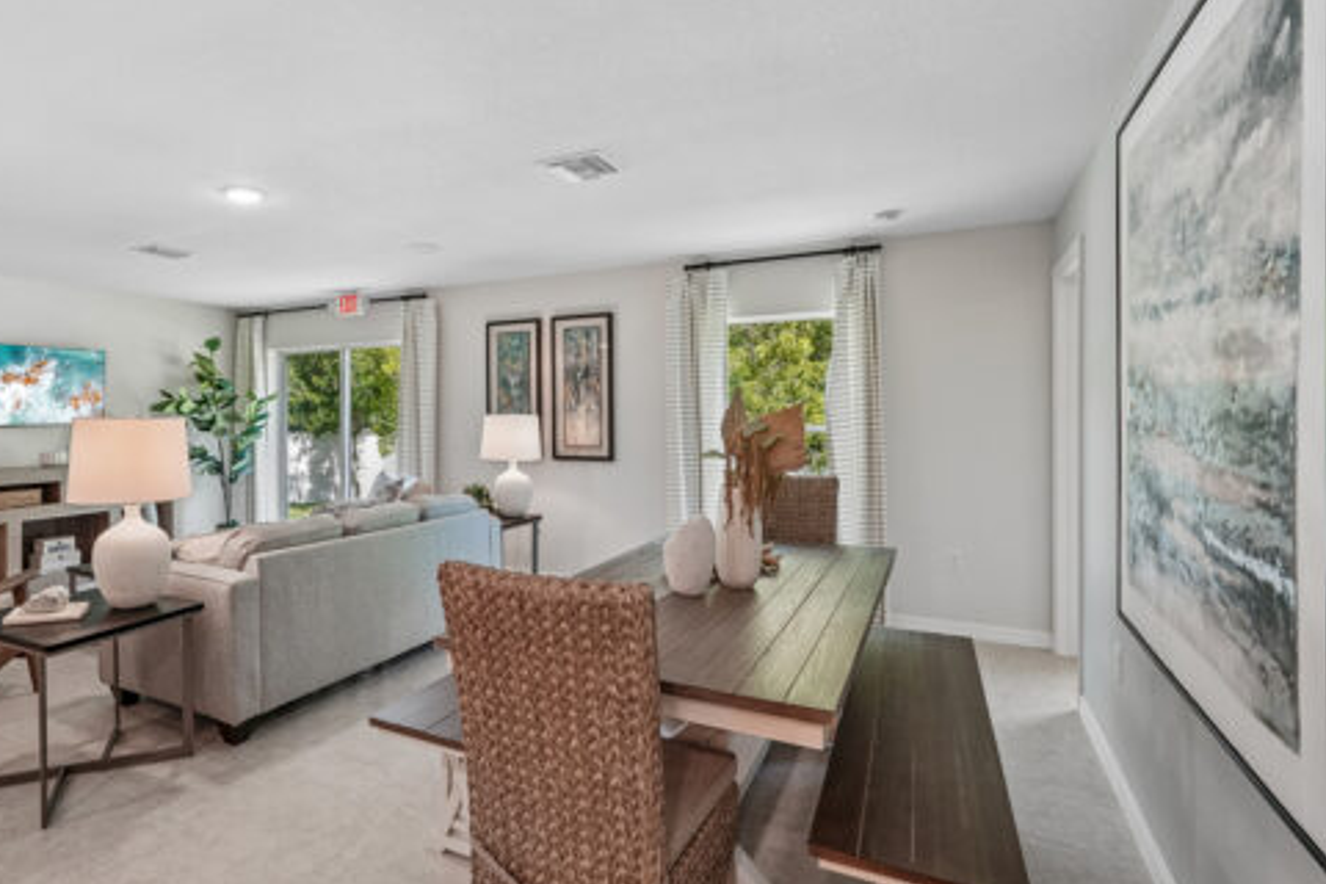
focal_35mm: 20
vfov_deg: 61.9
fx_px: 737
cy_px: 409
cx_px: 500
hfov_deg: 82.4
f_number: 8
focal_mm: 16
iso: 400
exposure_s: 1/15
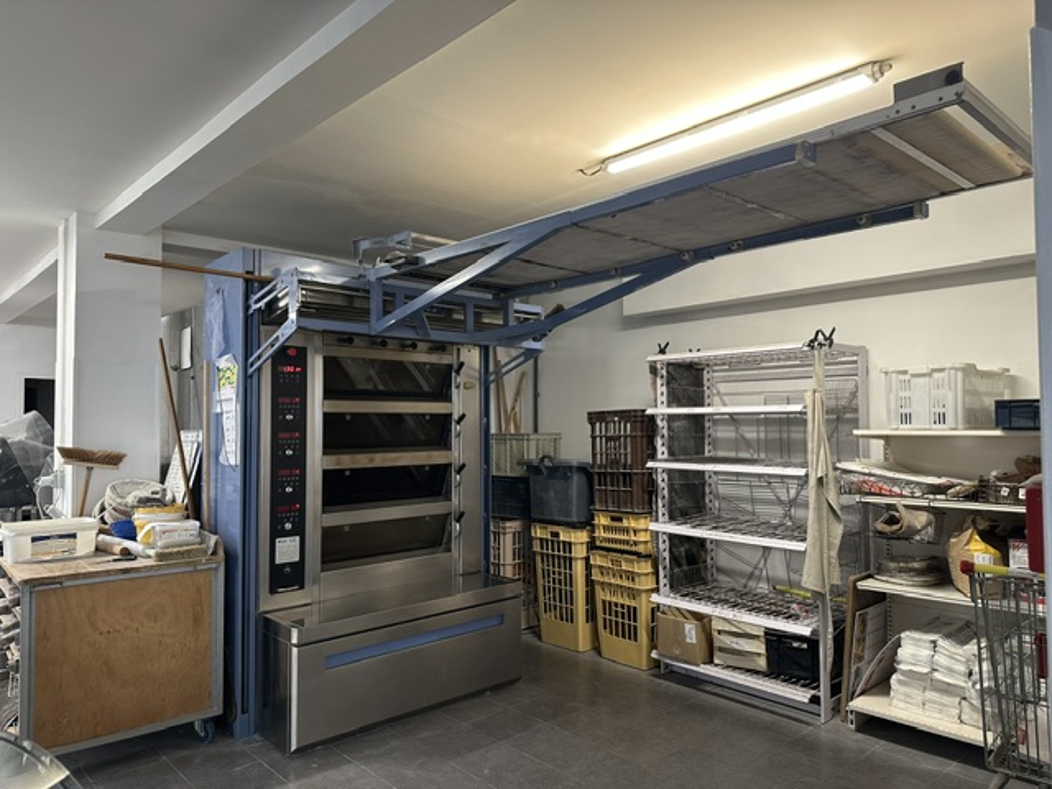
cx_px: 526
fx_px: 729
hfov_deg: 71.6
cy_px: 394
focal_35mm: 24
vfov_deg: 56.8
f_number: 1.78
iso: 125
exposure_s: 1/50
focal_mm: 6.86
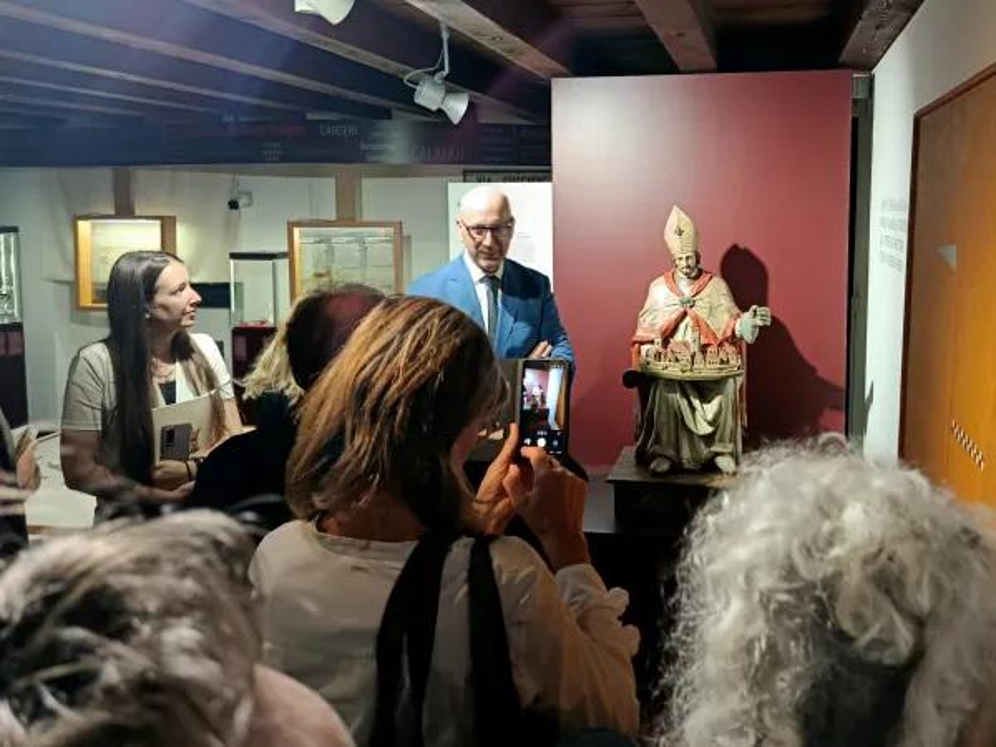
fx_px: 691
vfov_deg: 56.8
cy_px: 374
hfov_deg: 71.6
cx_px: 498
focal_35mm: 24
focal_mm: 5.24
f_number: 1.7
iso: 870
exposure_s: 1/50
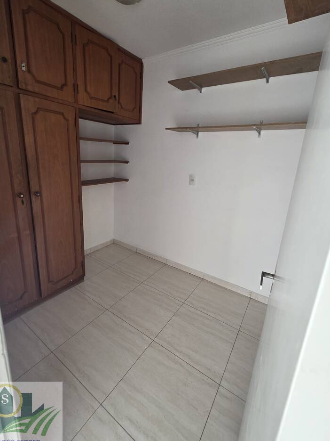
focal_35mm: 15
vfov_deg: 98.0
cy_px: 205
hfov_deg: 81.6
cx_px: 153
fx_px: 191
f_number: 1.9
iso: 125
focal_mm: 2.2
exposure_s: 1/120
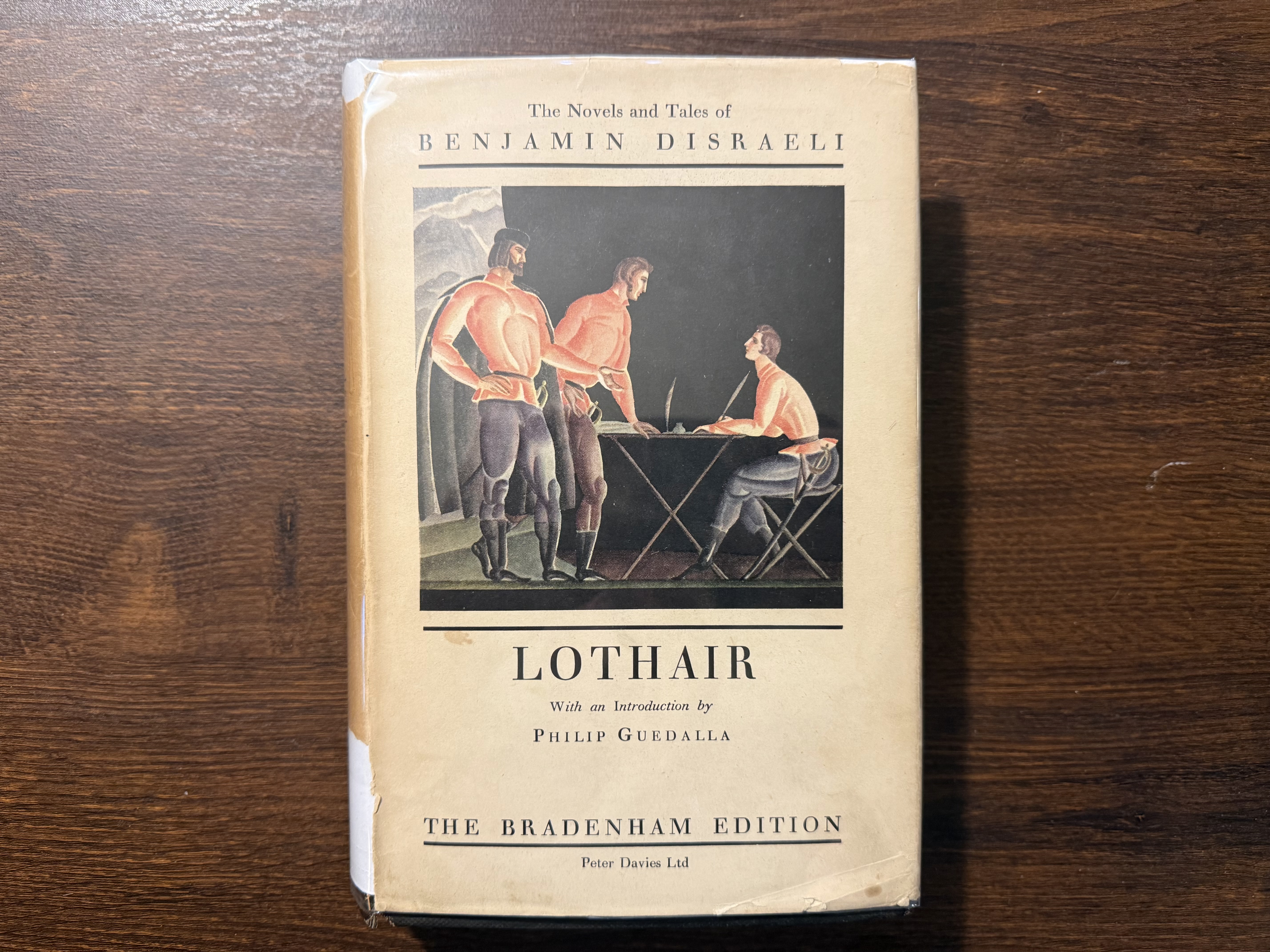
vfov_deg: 56.8
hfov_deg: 71.6
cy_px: 476
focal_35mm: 24
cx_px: 635
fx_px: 881
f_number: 1.78
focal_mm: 6.76
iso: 250
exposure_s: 1/60
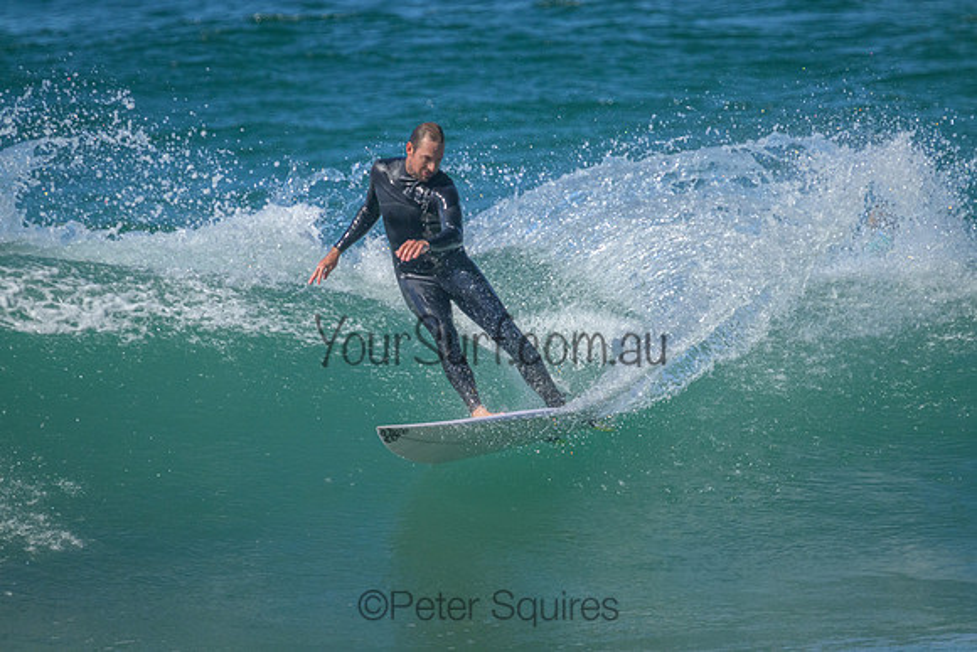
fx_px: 21715
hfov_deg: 2.6
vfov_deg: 1.7
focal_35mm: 800
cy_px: 326
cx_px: 488
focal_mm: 800
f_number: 11
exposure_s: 1/2000
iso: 3200
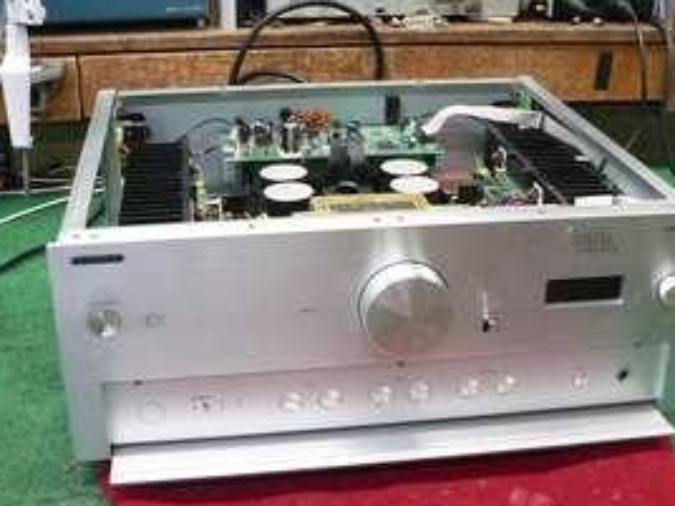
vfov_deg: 28.5
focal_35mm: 51
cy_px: 308
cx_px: 363
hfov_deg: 37.5
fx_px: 994
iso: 200
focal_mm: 6
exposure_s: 1/15
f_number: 2.8
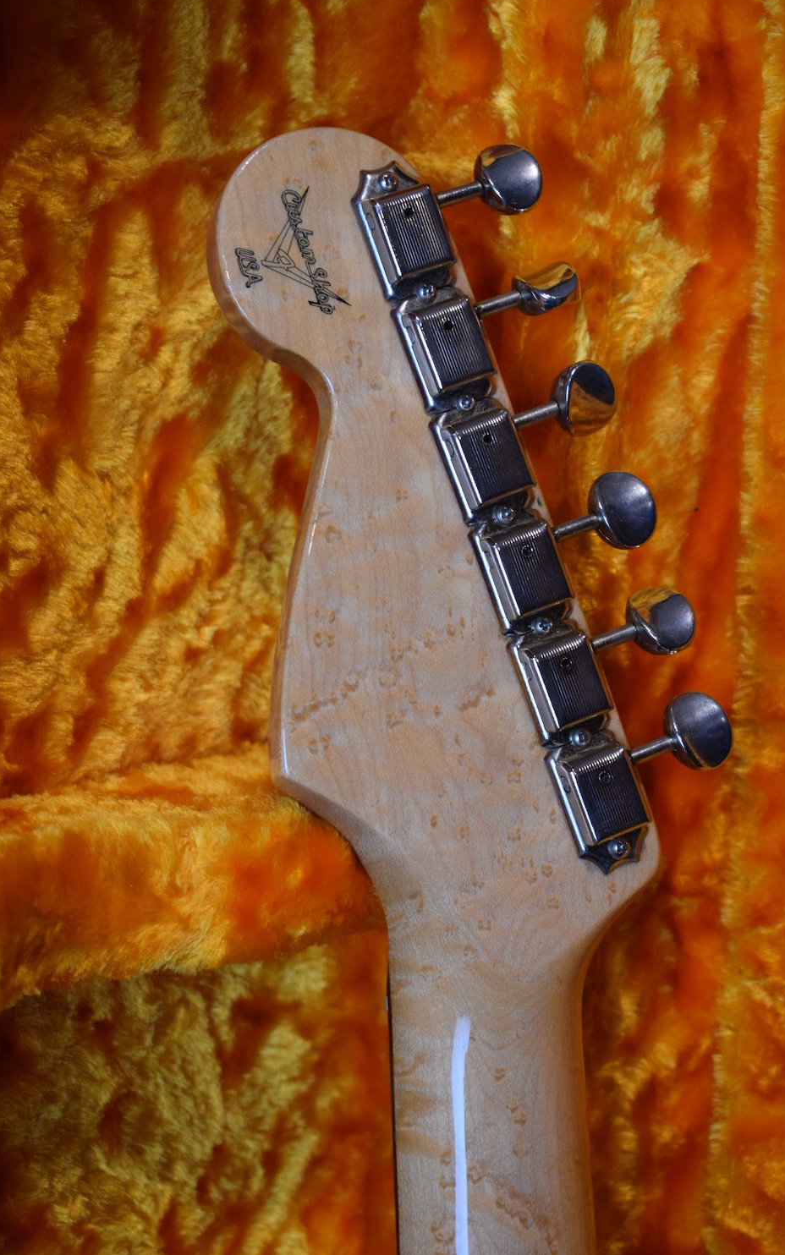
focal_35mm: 70
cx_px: 392
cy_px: 622
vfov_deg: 29.6
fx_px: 2379
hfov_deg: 18.7
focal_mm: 45
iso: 1250
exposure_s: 1/60
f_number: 5
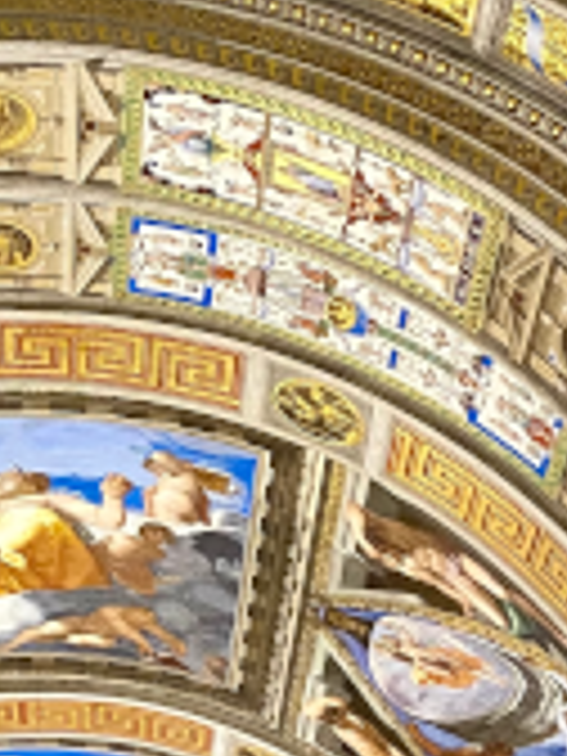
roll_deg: -0.7
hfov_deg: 14.2
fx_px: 2249
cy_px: 524
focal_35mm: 103
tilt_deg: +30.9
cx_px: 18
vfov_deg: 19.0
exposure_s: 1/47
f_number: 1.8
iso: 500
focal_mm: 4.25
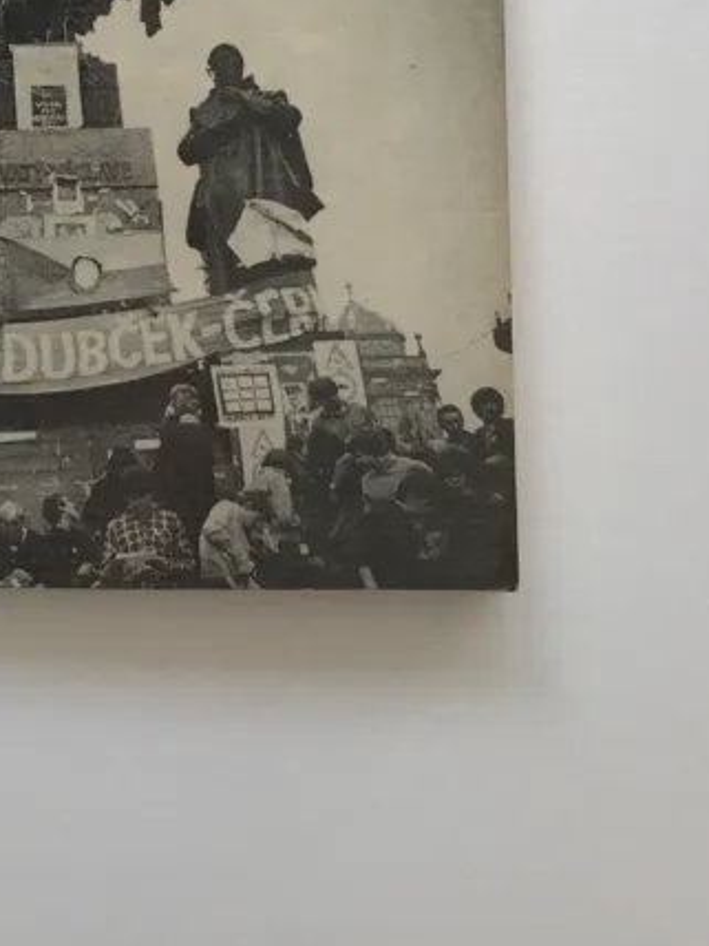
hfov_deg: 21.2
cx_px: 0
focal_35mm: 67
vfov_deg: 26.9
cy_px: -57
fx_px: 1830
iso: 20
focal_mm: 3.99
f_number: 1.8
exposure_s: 1/319
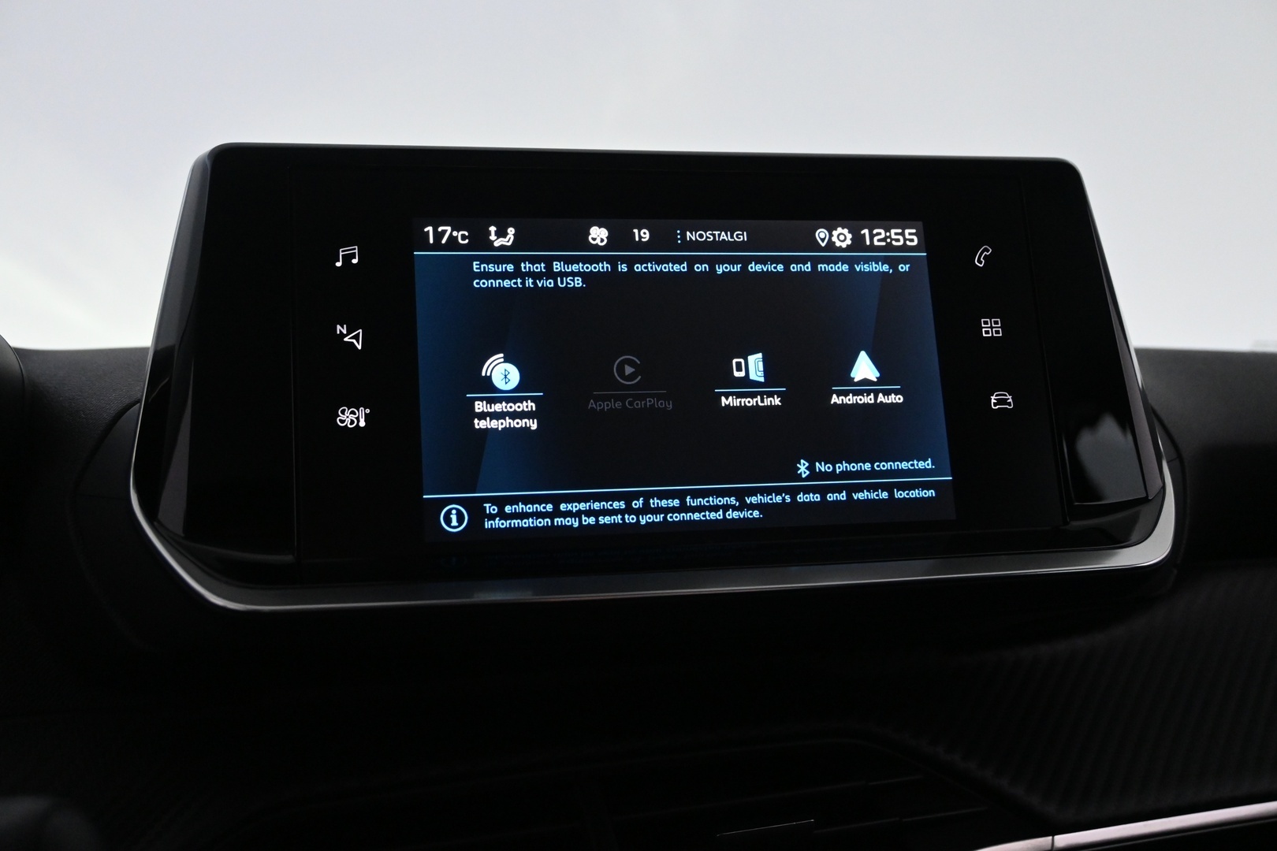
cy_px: 426
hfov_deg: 51.3
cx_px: 638
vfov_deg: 35.5
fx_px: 1330
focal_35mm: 38
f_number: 5
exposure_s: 1/100
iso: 3200
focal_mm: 25
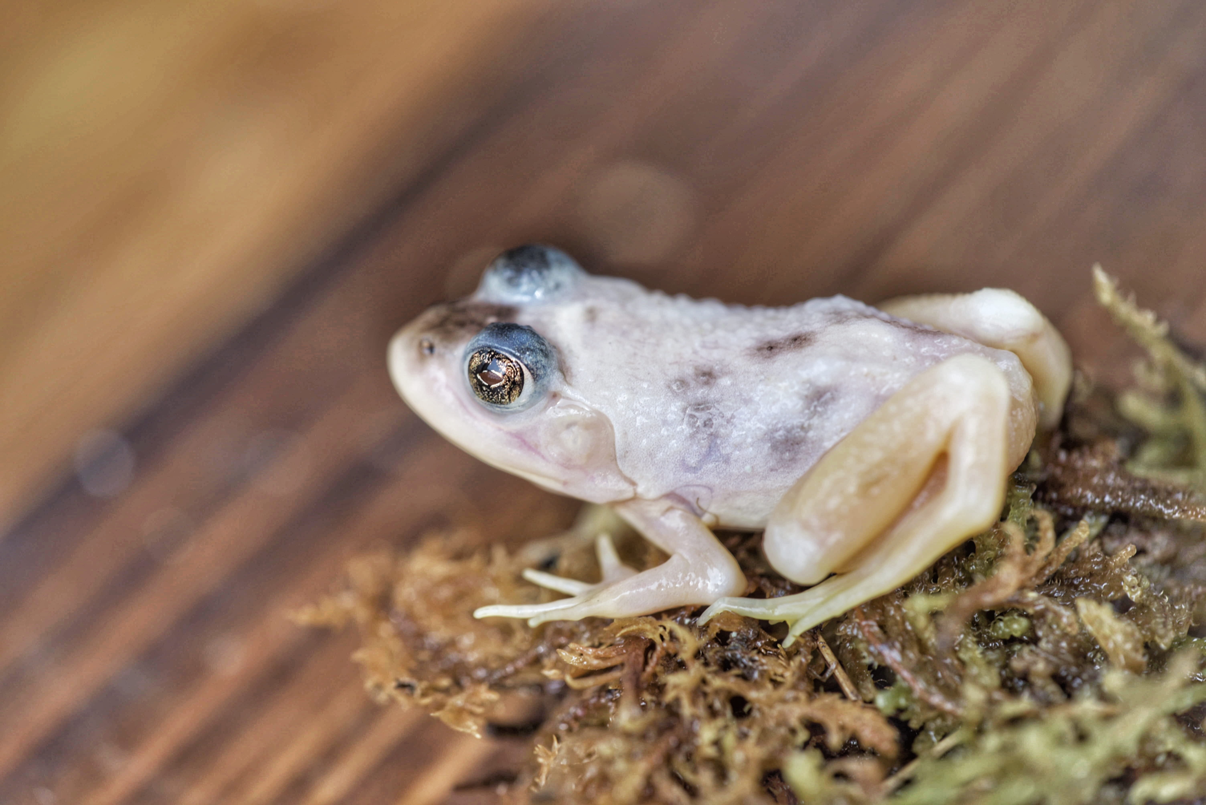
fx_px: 5027
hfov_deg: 13.7
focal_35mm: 150
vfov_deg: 9.2
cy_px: 402
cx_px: 603
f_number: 3.5
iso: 160
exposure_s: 1/400
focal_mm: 150
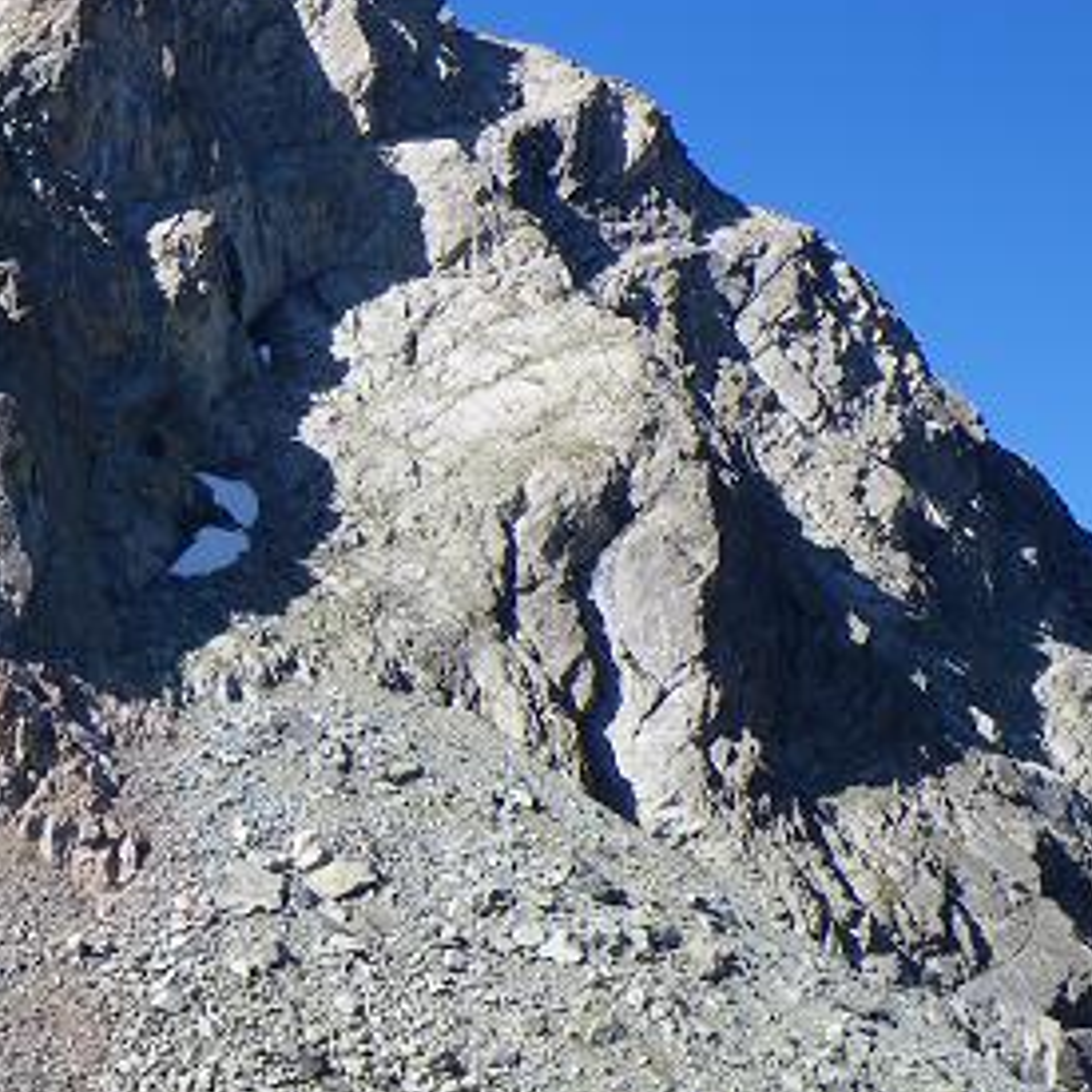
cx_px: 60
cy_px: 320
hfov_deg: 22.6
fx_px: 2641
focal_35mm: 74
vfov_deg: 23.2
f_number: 5
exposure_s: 1/125
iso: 50
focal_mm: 7.5
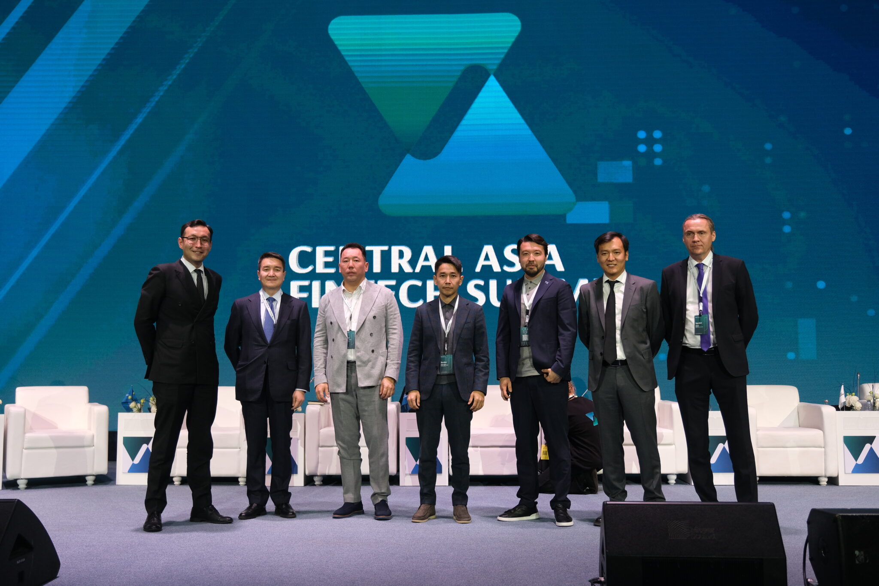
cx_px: 440
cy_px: 293
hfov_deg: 54.4
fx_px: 854
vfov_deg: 37.8
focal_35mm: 35
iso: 1250
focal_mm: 23.4
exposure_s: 1/160
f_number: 2.8
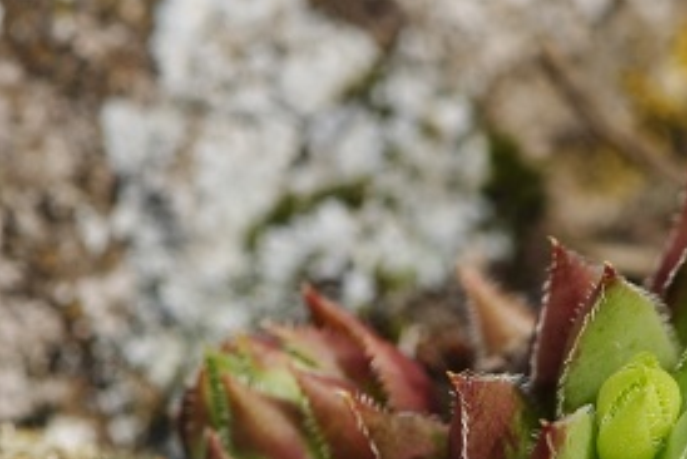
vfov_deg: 3.7
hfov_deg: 5.5
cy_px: 366
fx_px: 7111
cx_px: 496
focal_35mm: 372
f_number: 8
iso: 100
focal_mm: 85
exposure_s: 1/100
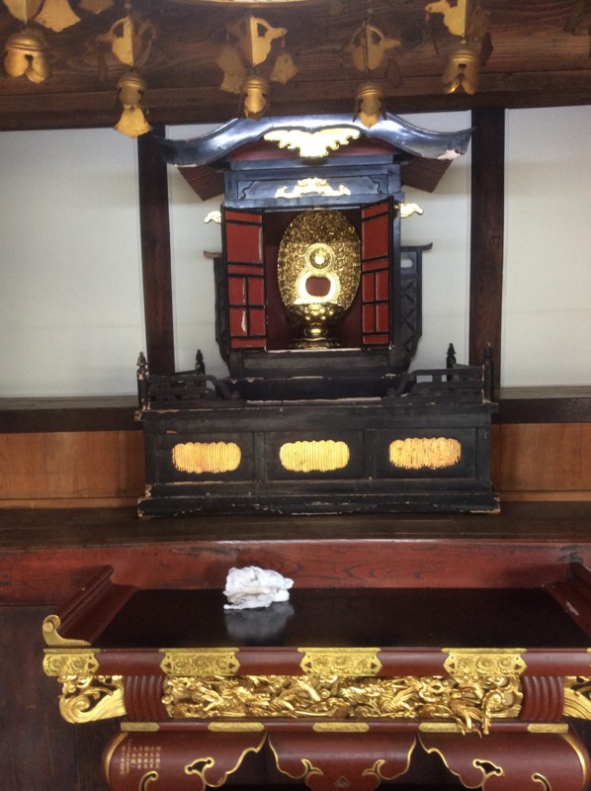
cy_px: 396
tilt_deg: -5.1
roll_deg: +1.3
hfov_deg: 44.1
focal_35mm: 32
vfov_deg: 56.9
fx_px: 730
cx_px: 296
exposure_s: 1/24
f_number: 2.4
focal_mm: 3.3
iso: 125
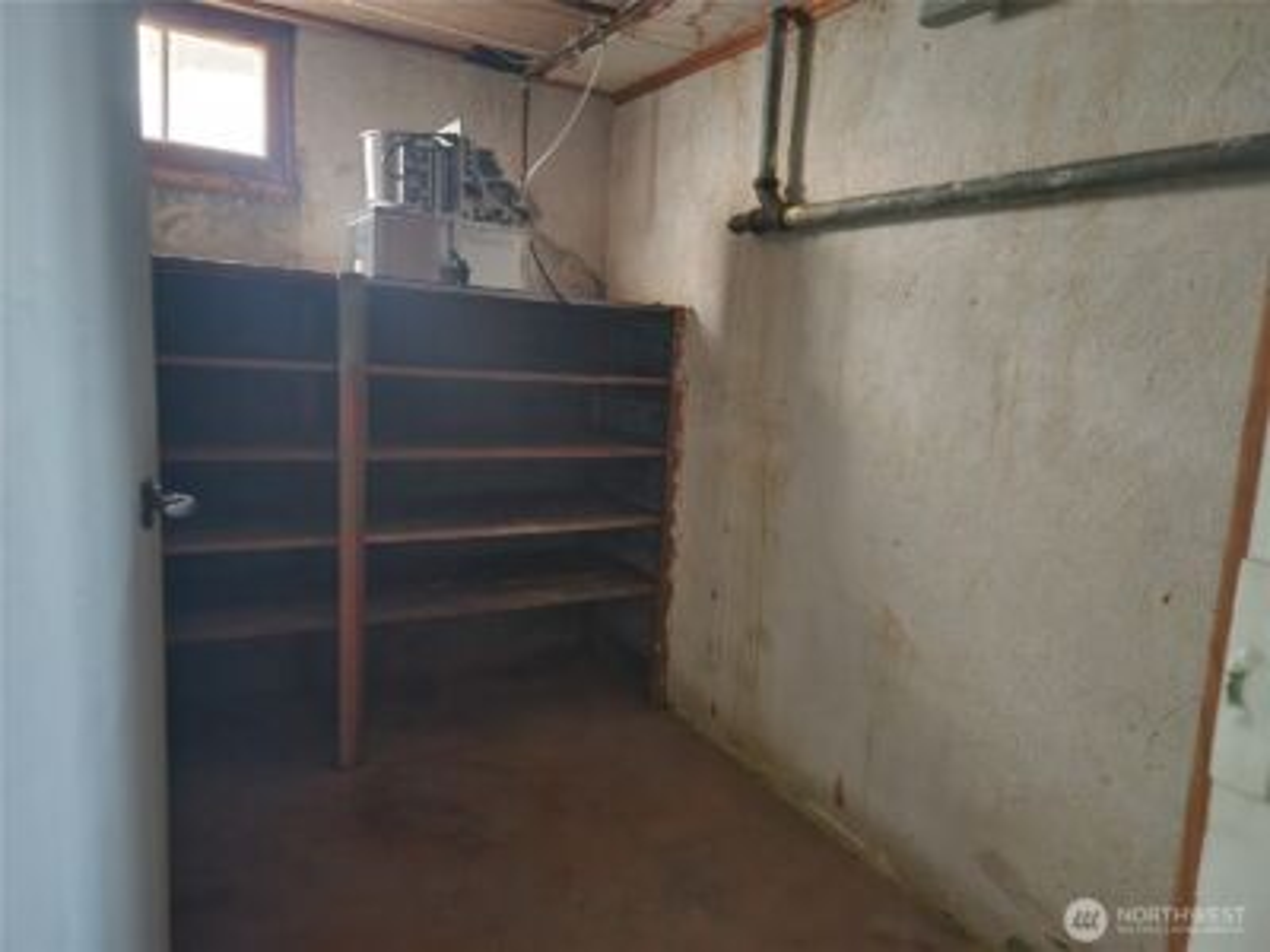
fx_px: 844
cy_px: 476
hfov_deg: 73.9
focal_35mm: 23
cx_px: 635
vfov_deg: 58.9
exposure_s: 1/9
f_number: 1.8
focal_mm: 5.4
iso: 1600
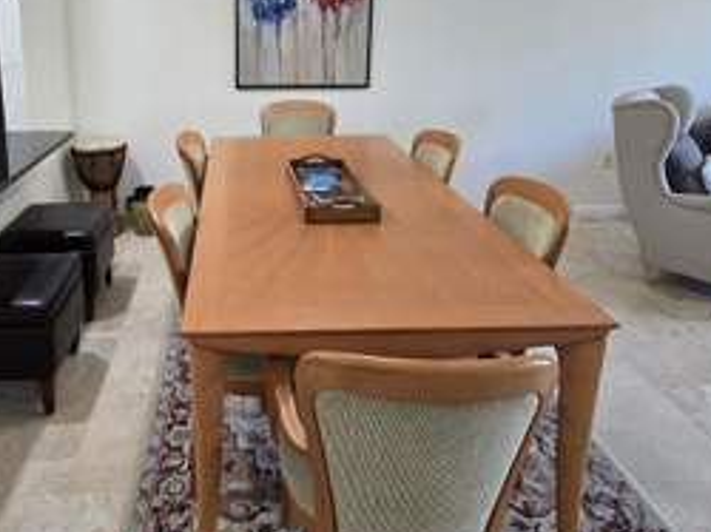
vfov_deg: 52.2
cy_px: 127
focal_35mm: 25
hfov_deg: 67.9
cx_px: 250
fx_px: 513
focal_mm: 2.2
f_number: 2.2
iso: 250
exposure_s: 1/60
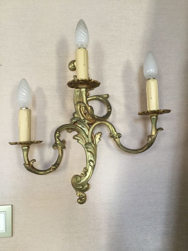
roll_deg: -0.5
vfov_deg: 58.4
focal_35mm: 31
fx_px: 224
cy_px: 126
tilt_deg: +7.2
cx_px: 94
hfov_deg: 45.4
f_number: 2.4
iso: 100
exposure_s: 1/33
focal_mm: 3.3
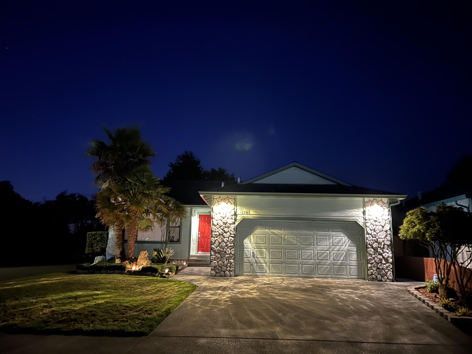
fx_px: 355
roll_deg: -0.7
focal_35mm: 26
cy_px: 177
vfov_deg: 53.1
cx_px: 236
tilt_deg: +12.1
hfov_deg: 67.3
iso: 1250
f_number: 1.5
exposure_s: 1/9
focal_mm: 5.7
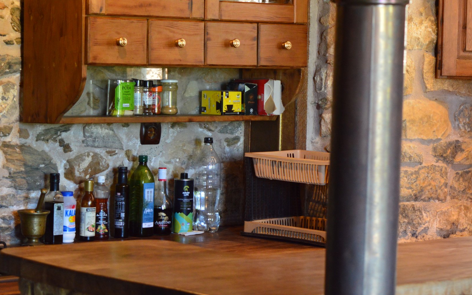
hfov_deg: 16.1
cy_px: 107
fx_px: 1669
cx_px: 279
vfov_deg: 10.1
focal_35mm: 130
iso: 640
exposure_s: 1/15
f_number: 6.3
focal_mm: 55
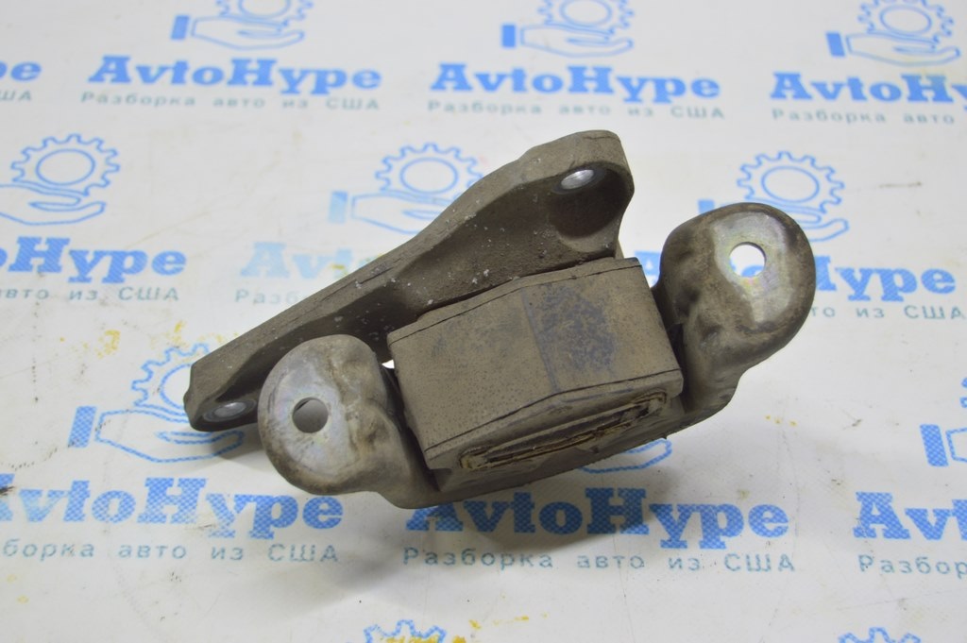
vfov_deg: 21.5
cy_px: 322
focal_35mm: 63
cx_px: 484
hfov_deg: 31.9
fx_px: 1691
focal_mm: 42
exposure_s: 1/20
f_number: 5.6
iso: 400
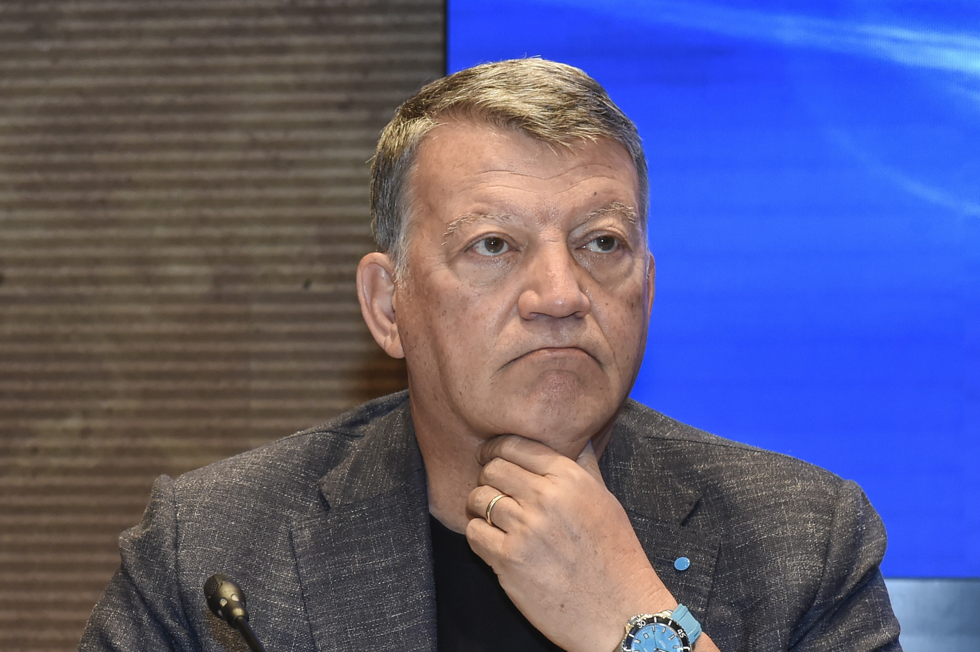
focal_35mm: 70
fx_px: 1904
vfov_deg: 19.4
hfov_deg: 28.9
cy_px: 326
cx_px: 490
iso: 2500
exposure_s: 1/200
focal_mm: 70
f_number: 5.6
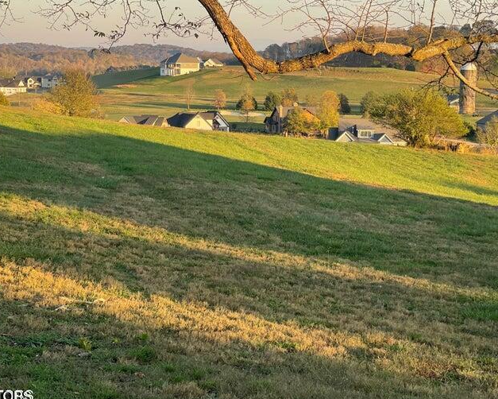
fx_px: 1253
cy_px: 165
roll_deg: -0.7
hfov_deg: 22.5
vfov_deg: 18.1
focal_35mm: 85
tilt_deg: -4.5
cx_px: 265
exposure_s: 1/257
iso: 20
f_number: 2.2
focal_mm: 7.5
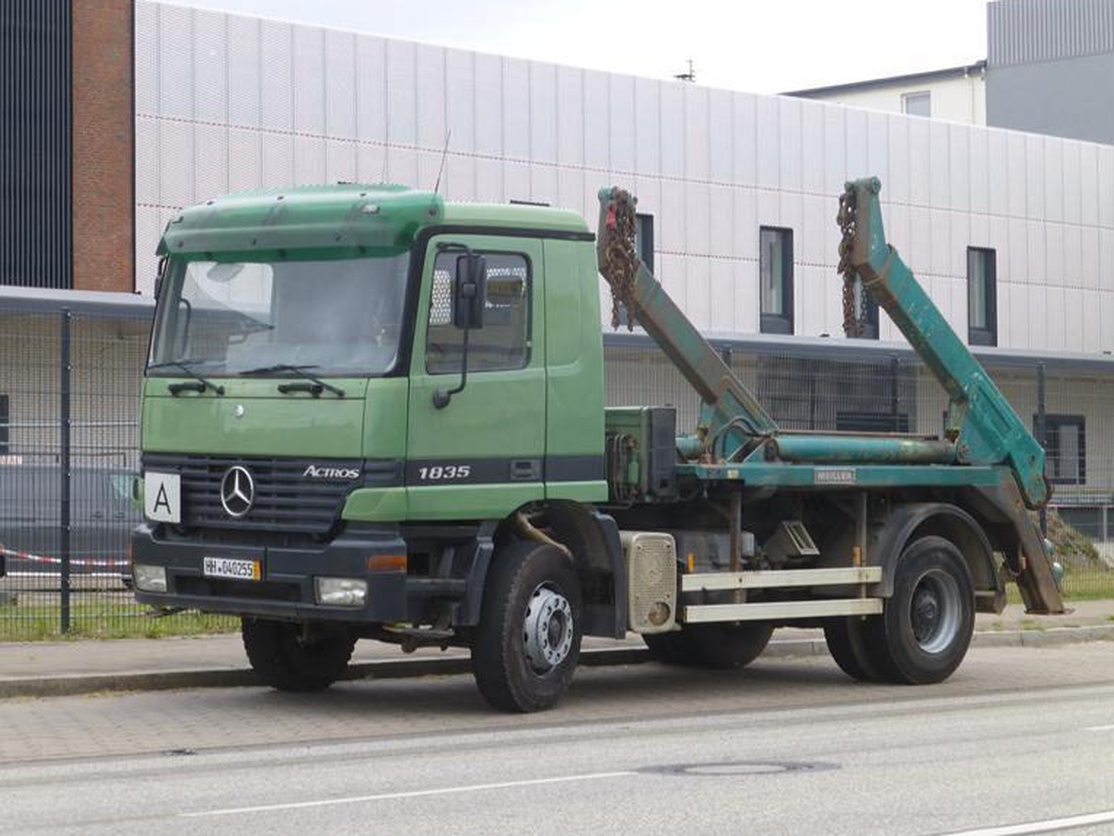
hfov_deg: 22.0
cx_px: 557
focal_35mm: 89
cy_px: 400
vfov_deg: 16.6
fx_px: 2864
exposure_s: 1/125
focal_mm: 15.1
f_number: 5.2
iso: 100
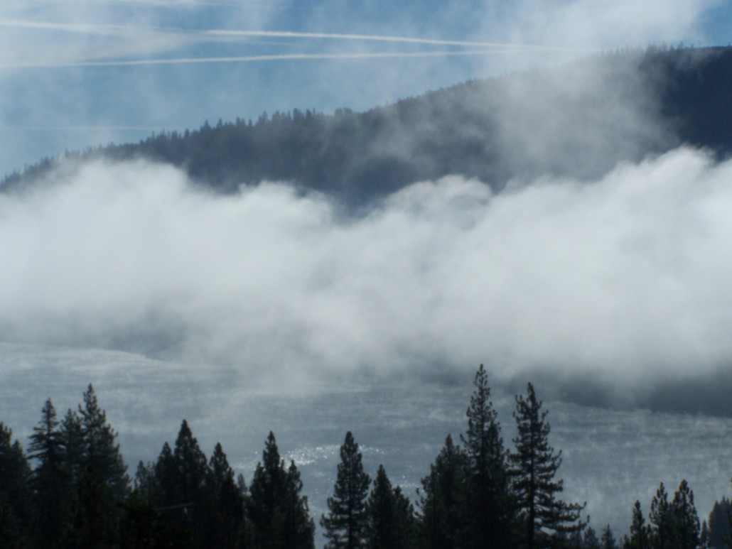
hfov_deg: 18.7
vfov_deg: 14.1
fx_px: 2221
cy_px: 274
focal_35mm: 105
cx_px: 366
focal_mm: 17.5
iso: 80
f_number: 6.3
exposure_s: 1/1500
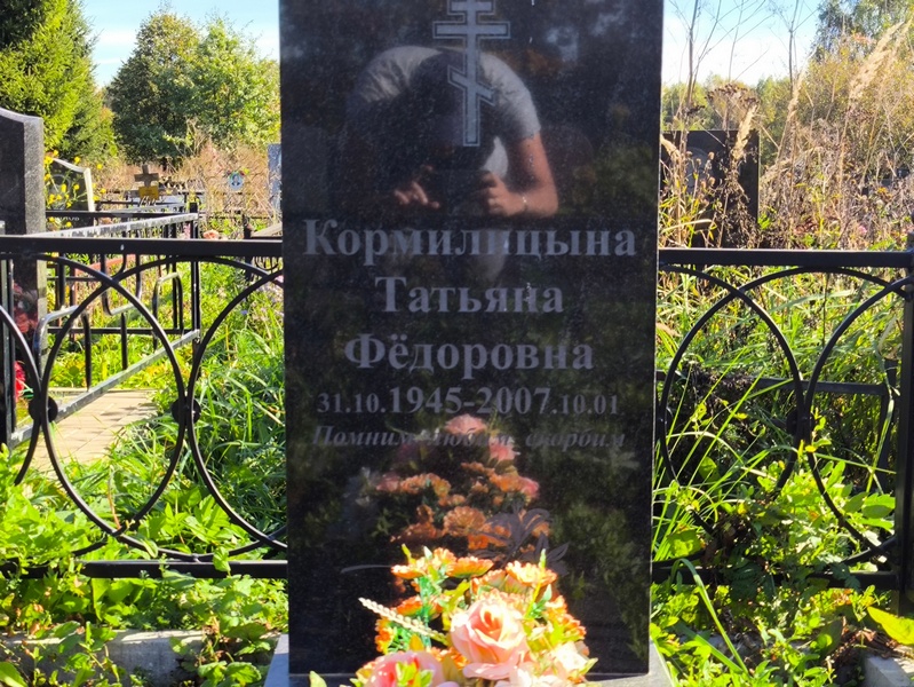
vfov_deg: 29.1
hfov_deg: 38.2
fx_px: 1321
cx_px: 457
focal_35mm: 50
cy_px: 344
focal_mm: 4.71
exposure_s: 1/411
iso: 50
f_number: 1.7
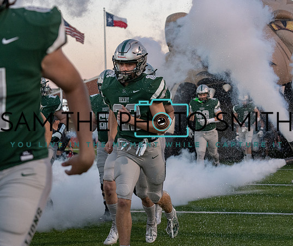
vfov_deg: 18.5
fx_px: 754
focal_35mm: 85
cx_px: 184
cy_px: 123
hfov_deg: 22.0
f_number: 4
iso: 2500
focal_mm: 70
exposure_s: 1/1250
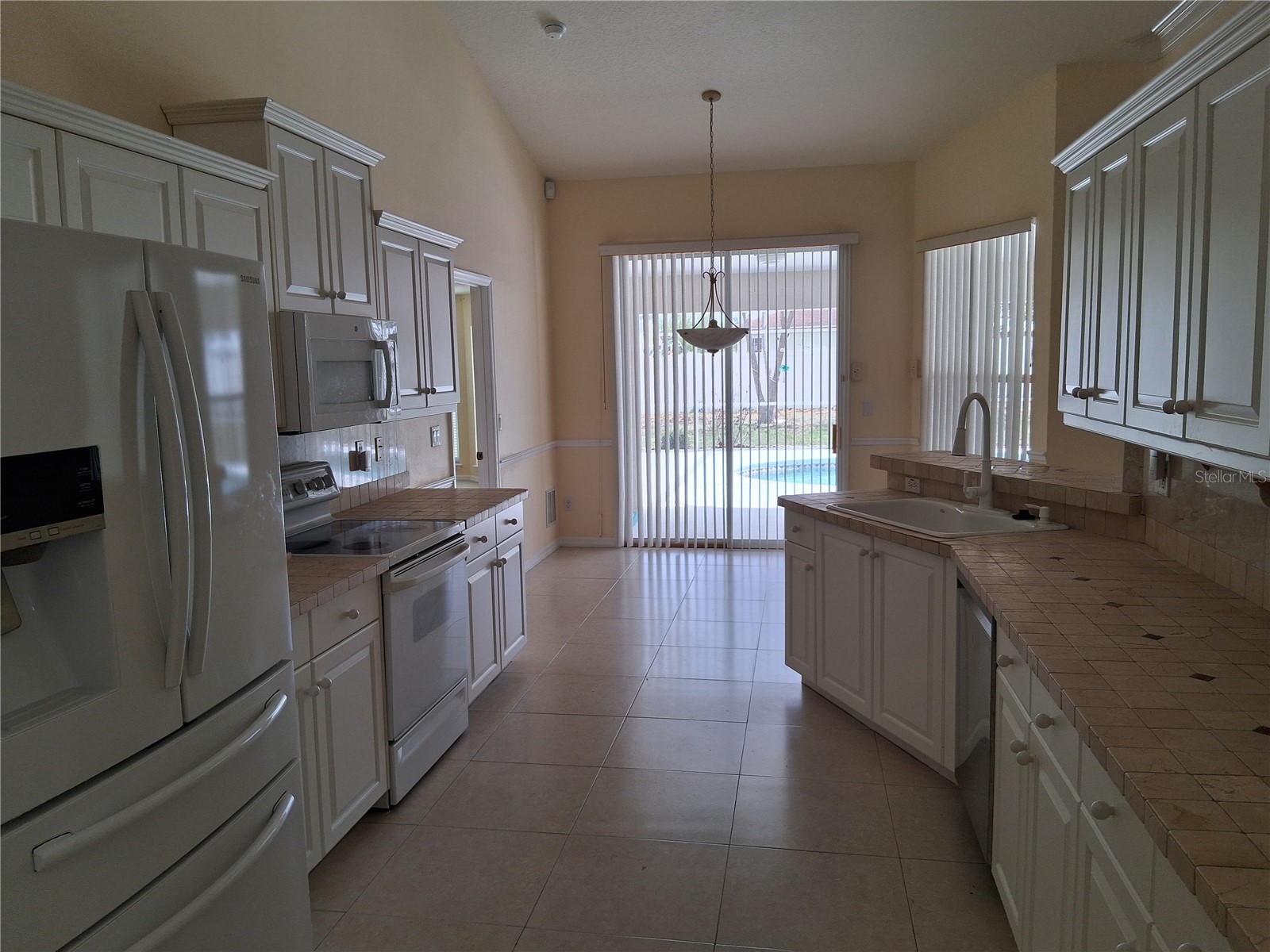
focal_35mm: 26
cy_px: 476
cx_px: 635
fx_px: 954
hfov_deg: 67.3
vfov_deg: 53.1
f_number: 1.8
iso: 25
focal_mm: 3.98
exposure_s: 1/120
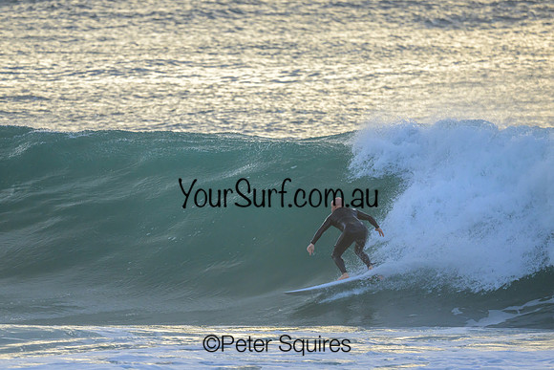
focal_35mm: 800
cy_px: 185
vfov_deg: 1.7
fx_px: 12313
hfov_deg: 2.6
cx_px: 277
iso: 1600
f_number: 6.3
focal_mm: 800
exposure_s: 1/2500
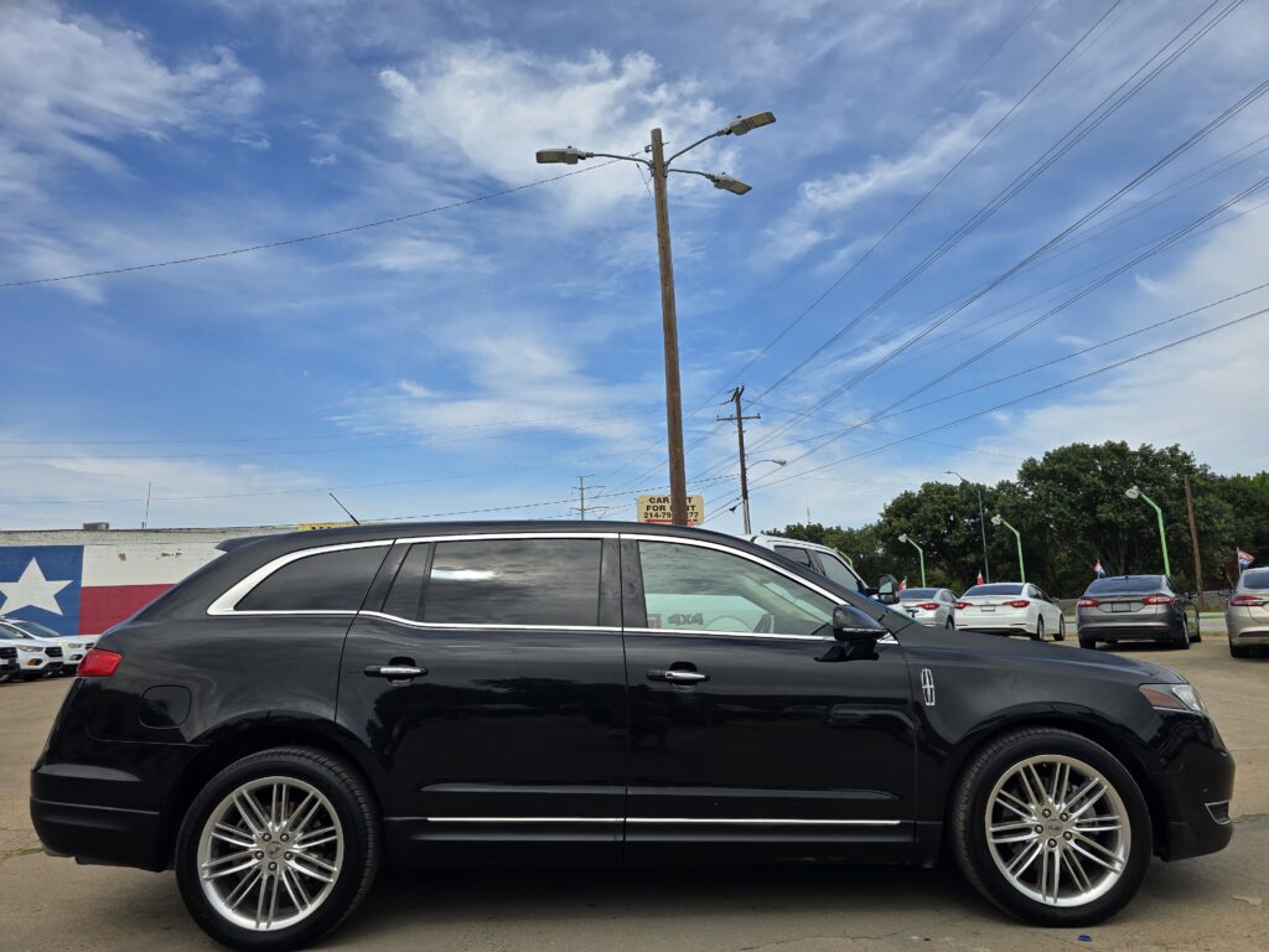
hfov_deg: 73.9
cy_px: 476
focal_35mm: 23
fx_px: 843
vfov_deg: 58.9
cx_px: 634
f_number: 1.7
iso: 12
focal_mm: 6.3
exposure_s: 1/829
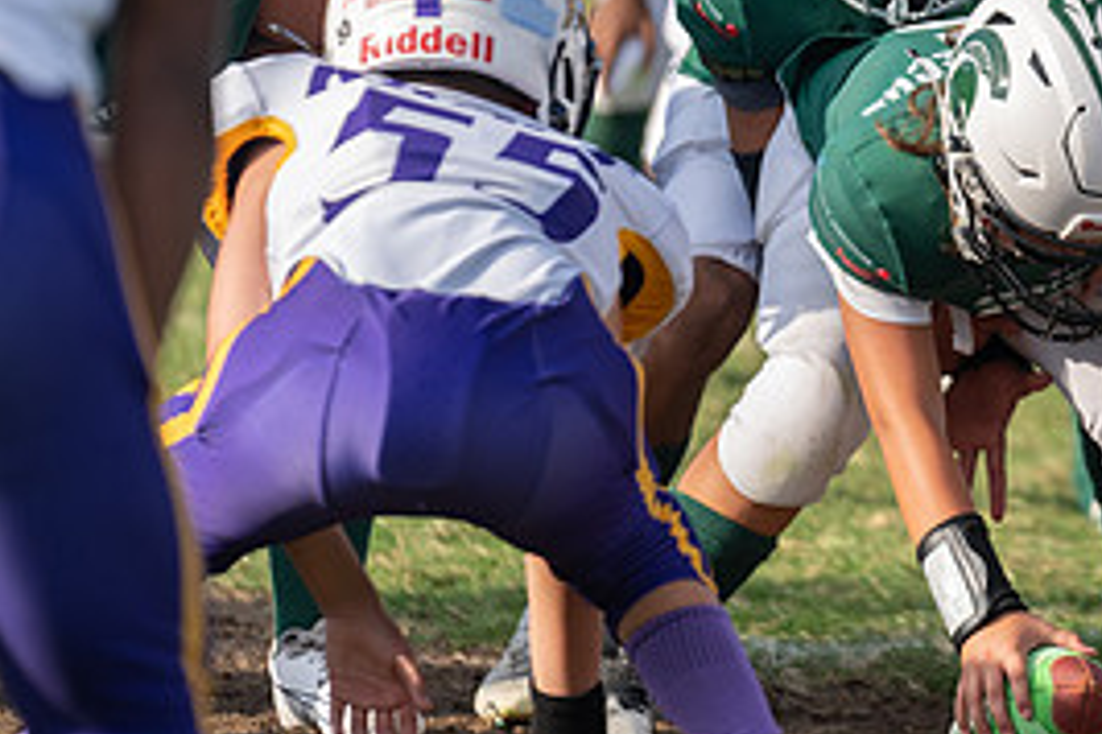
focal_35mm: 435
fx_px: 13315
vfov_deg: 3.2
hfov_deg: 4.7
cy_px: -52
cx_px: 1094
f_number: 2.8
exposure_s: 1/1250
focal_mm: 200
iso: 100
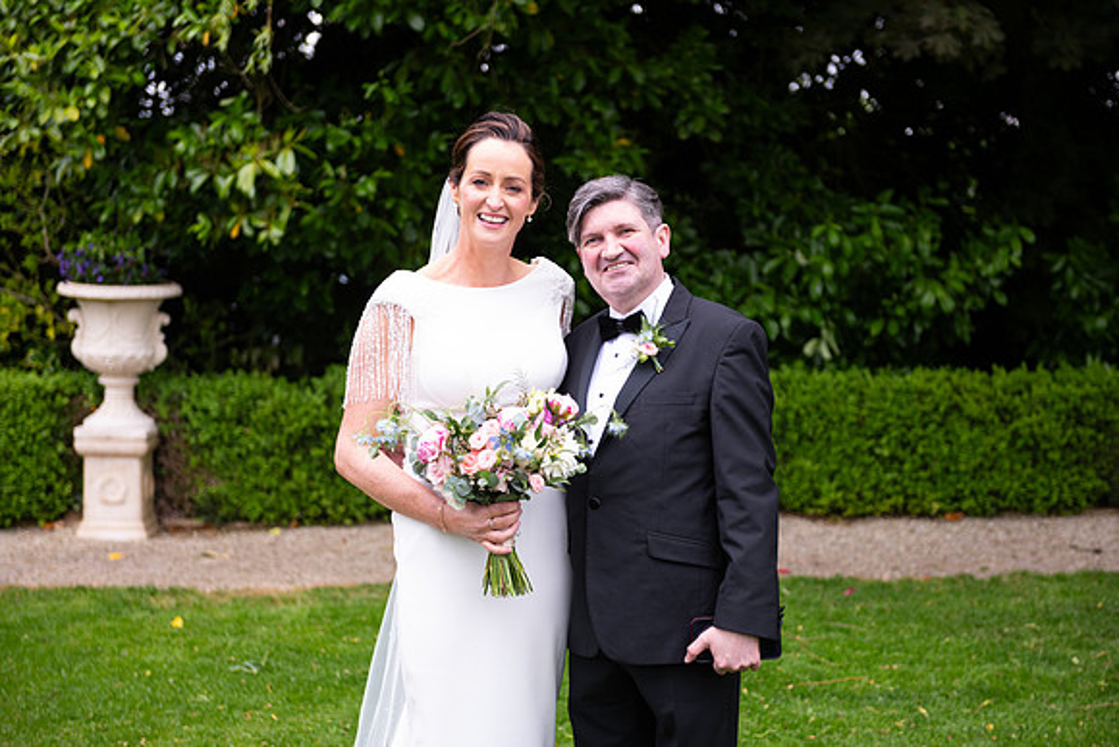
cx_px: 560
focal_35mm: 66
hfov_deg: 30.5
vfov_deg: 20.6
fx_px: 2052
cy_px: 374
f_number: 3.5
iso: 250
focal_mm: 66
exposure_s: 1/200
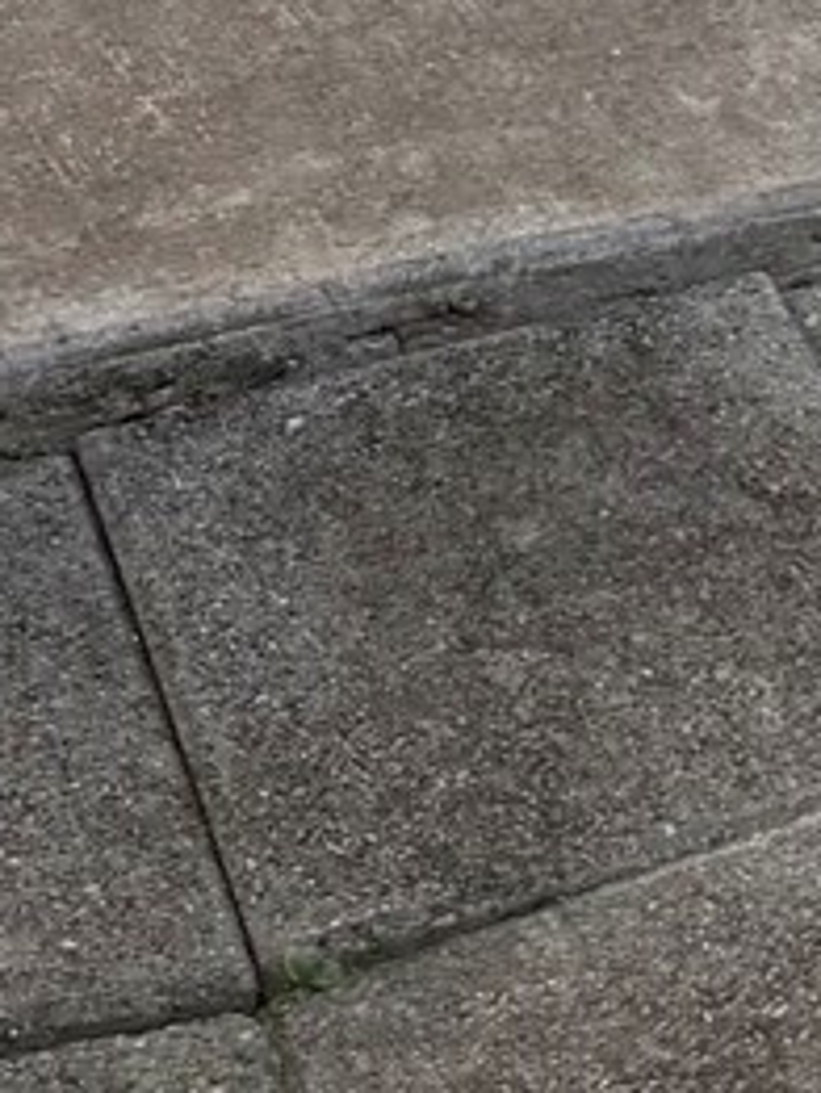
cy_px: -2441
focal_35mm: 188
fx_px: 5940
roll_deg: +0.0
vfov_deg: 8.4
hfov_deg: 7.8
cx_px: 1056
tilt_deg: -5.2
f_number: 1.78
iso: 100
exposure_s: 1/535
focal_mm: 6.76
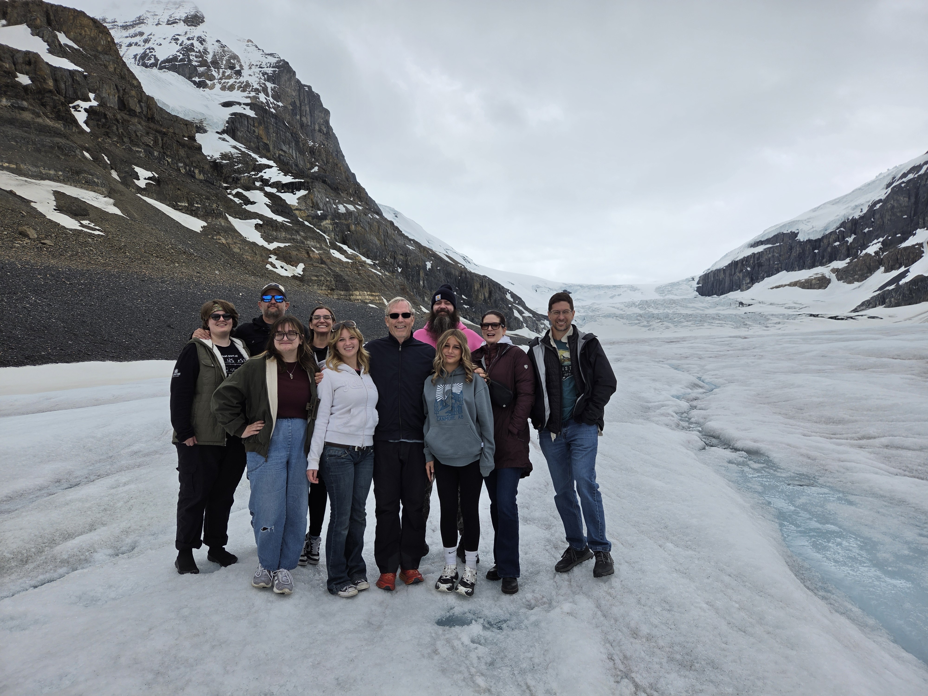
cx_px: 464
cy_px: 348
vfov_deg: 58.9
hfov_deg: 73.9
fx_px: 617
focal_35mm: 23
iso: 50
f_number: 1.8
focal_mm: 5.4
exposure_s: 1/7734
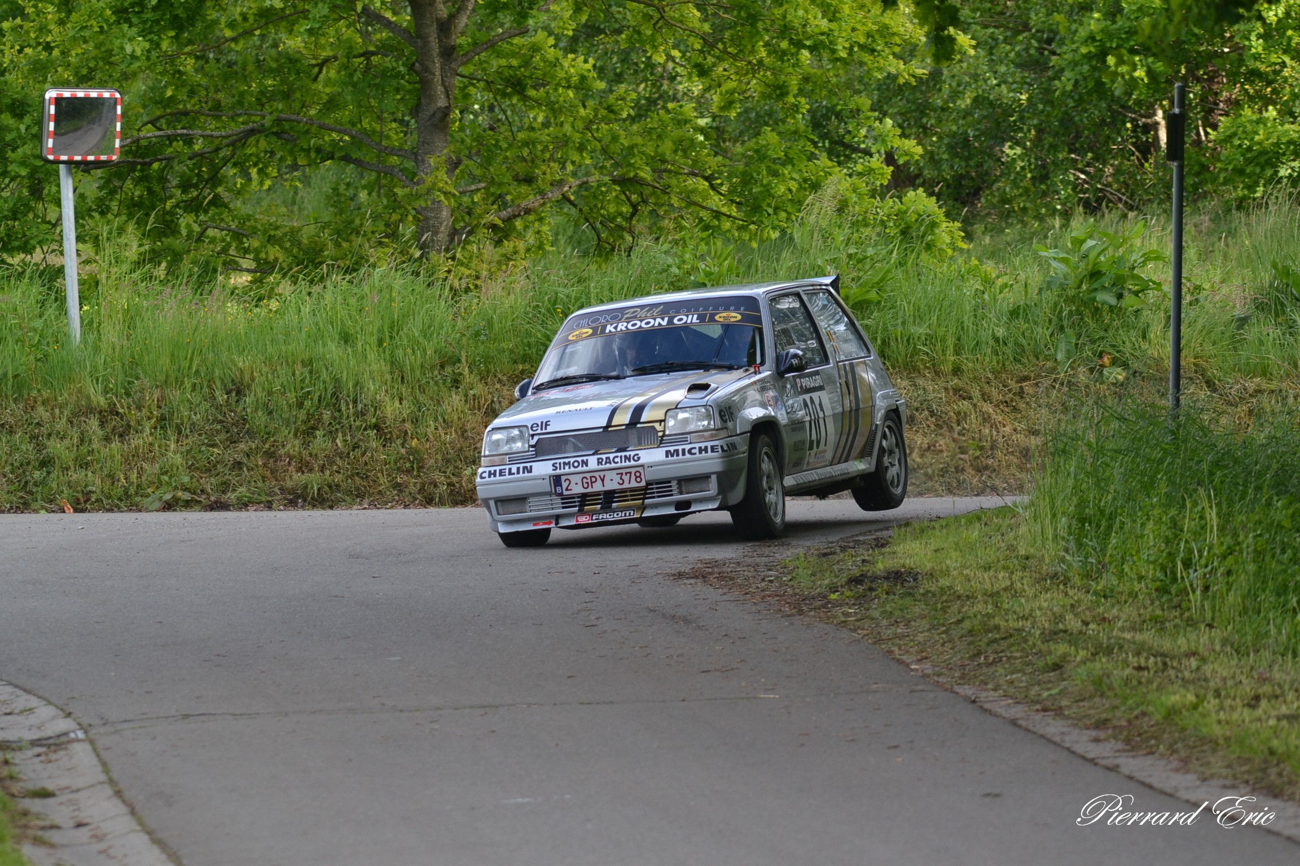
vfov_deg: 4.2
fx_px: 11916
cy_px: 433
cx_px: 650
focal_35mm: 330
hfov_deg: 6.2
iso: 500
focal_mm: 220
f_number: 5.6
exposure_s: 1/500
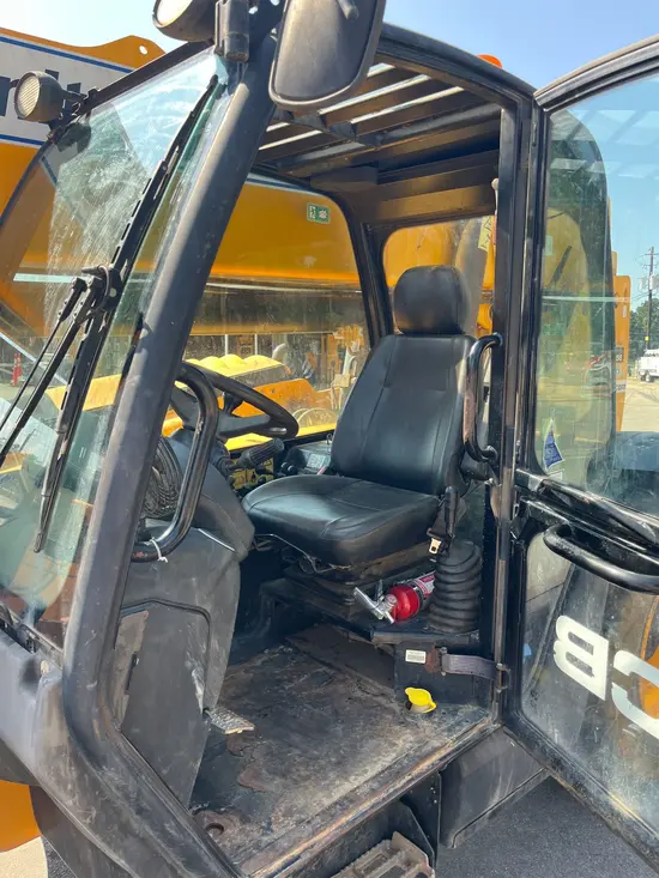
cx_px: 330
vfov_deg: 67.3
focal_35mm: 26
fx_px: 660
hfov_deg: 53.1
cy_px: 439
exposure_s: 1/428
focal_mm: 5.1
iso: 50
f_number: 1.6
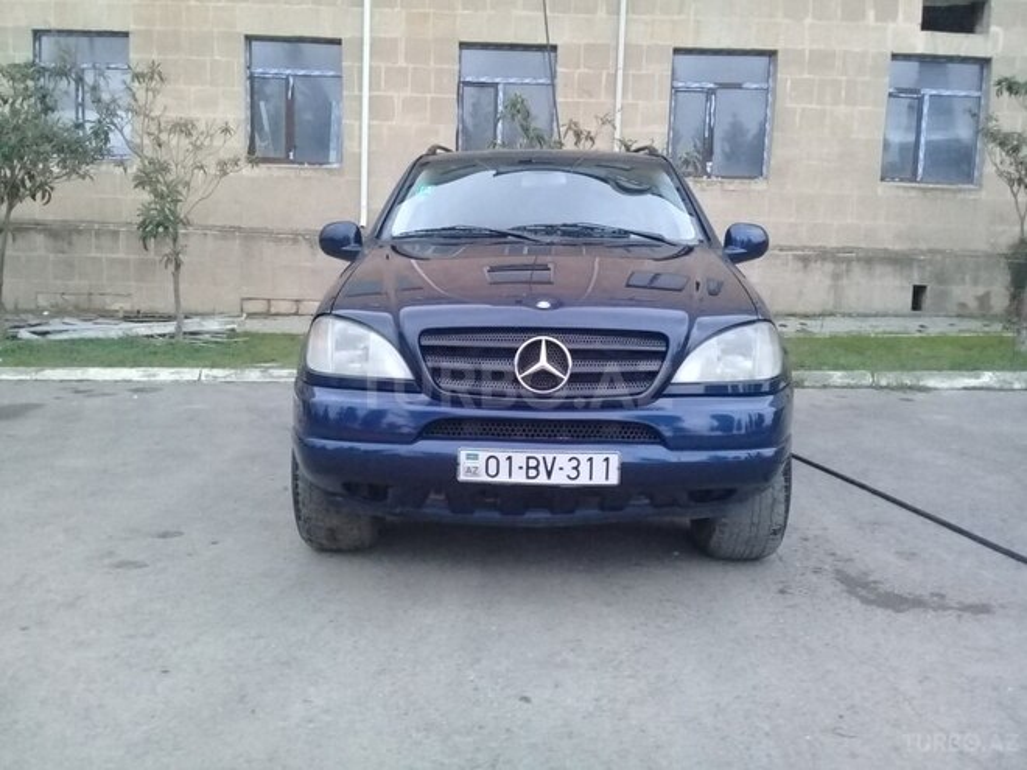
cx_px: 514
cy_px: 385
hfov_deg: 58.4
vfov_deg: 45.4
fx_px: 920
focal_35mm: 31
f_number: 2.2
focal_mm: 3.3
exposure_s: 1/17
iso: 400
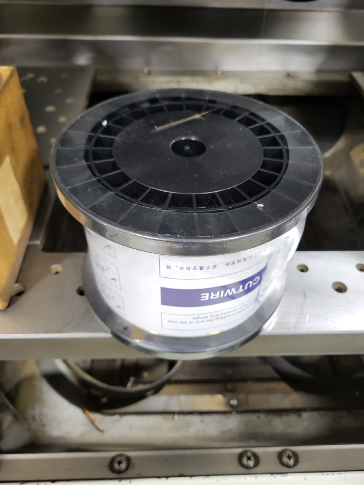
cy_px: 242
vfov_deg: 67.3
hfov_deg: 53.1
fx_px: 365
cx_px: 182
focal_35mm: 26
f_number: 1.8
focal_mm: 5.4
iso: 250
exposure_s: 1/40
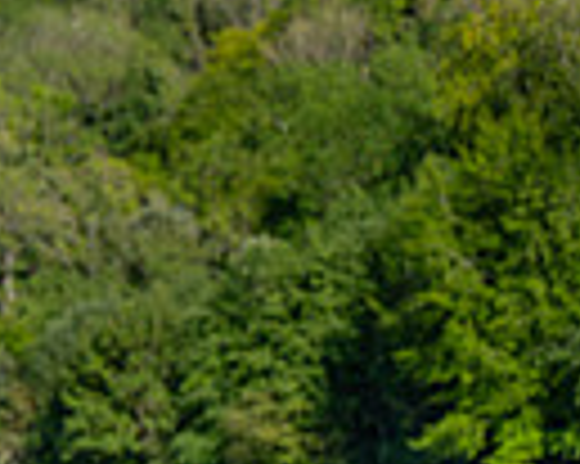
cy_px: 828
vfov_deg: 4.4
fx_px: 5969
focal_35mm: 348
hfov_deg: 5.4
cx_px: -641
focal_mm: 71
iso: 200
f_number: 4
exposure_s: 1/2500
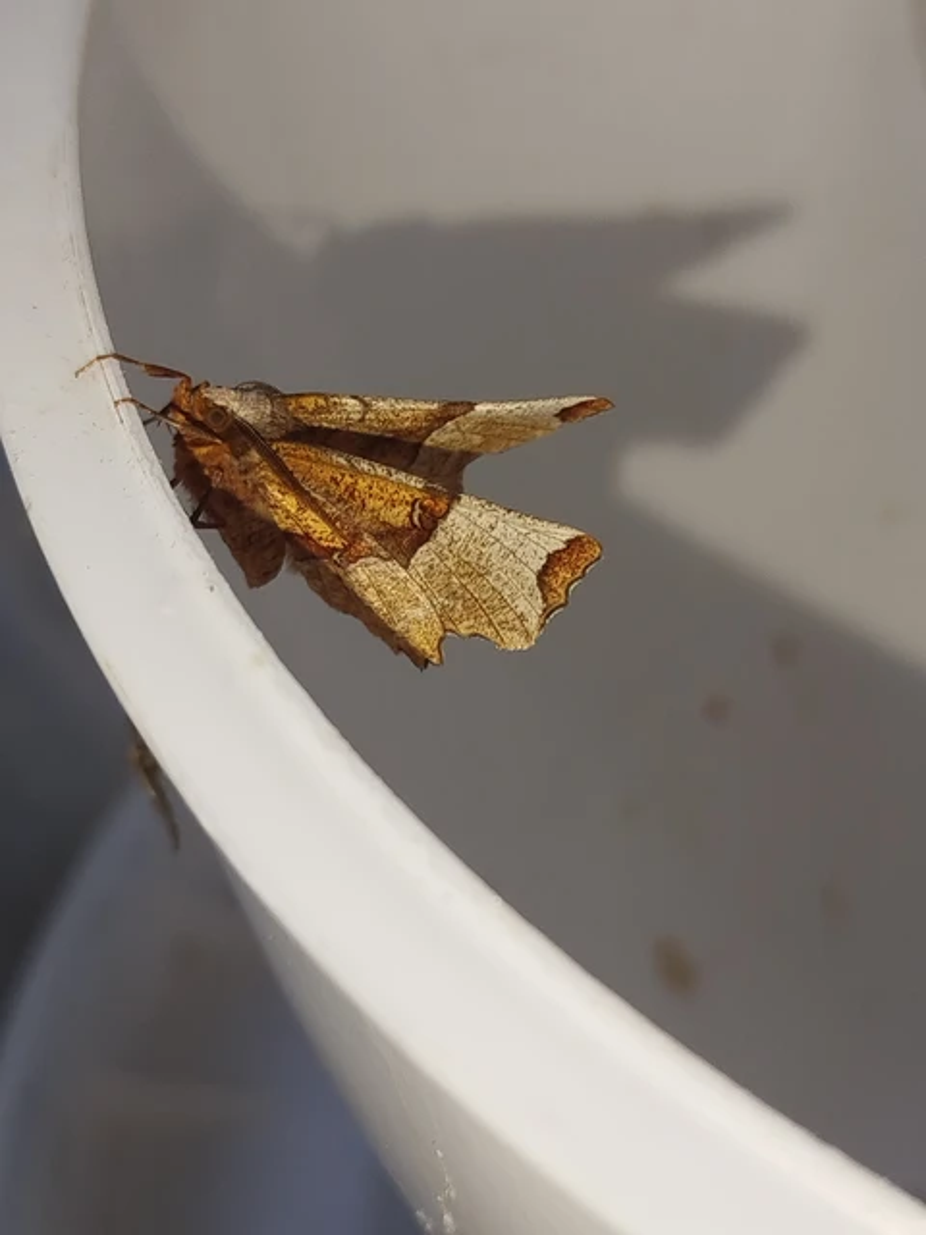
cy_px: 618
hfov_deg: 23.7
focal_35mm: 62
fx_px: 2211
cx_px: 463
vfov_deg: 31.2
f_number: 1.7
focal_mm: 5.31
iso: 64
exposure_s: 1/50
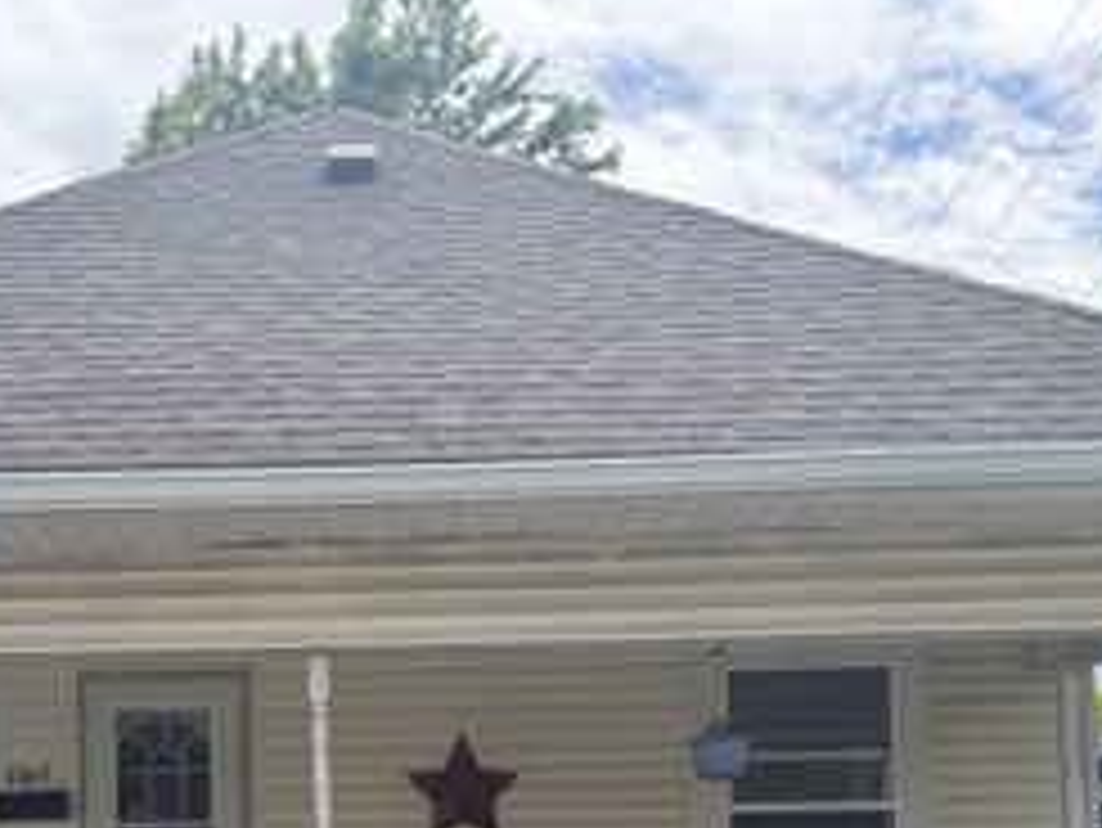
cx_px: 346
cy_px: 830
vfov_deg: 27.9
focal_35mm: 49
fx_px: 1561
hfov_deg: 38.3
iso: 100
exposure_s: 1/4167
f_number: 1.78
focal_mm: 6.76
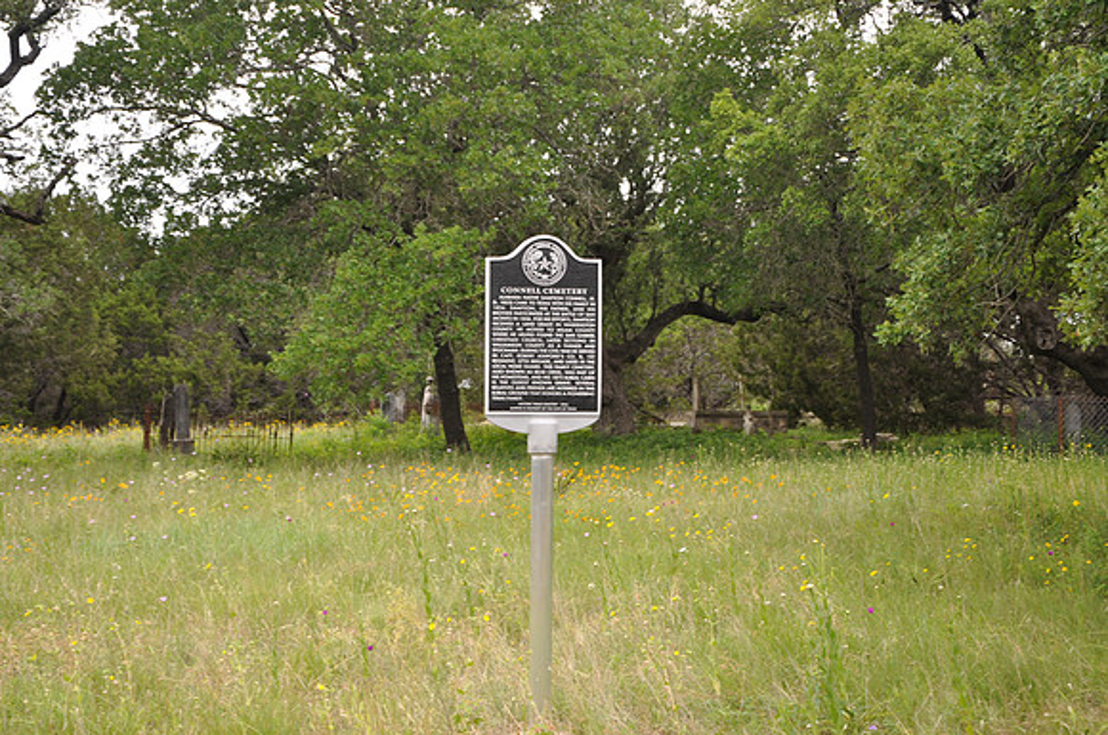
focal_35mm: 63
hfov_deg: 31.9
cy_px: 368
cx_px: 554
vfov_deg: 21.5
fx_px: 1936
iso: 200
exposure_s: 1/40
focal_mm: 42
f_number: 6.3
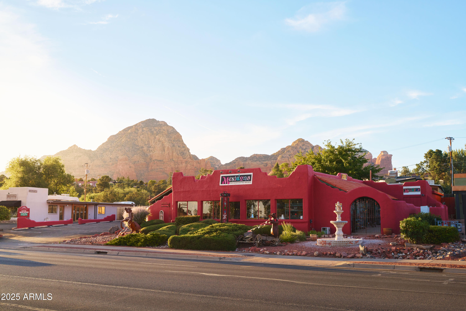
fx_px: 492
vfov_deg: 35.1
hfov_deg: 50.7
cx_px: 233
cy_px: 156
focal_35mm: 38
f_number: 9
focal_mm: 38
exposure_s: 1/250
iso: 200
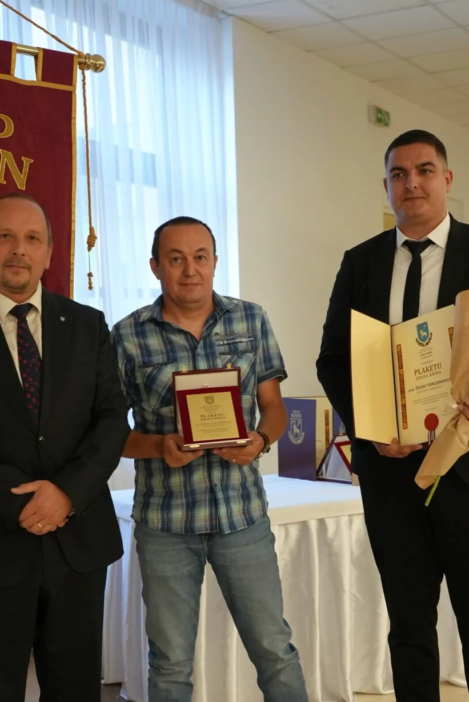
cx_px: 216
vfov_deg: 35.6
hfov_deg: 24.2
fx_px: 1093
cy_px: 383
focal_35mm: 56
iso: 3200
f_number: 4
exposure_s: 1/160
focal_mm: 43
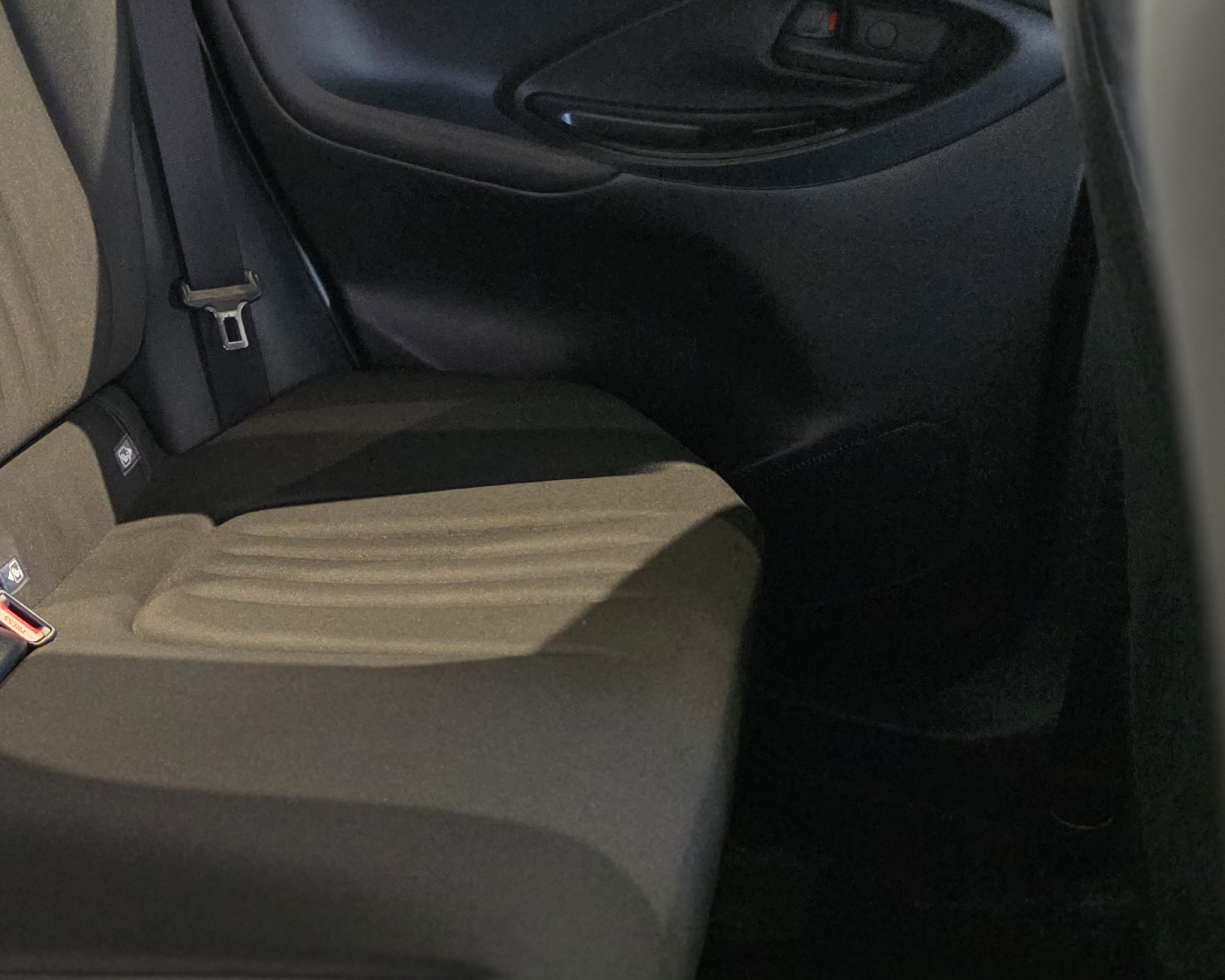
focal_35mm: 55
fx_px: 1994
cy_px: 422
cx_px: -117
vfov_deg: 27.6
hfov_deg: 30.6
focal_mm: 6.3
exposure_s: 1/100
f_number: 1.7
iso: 2000
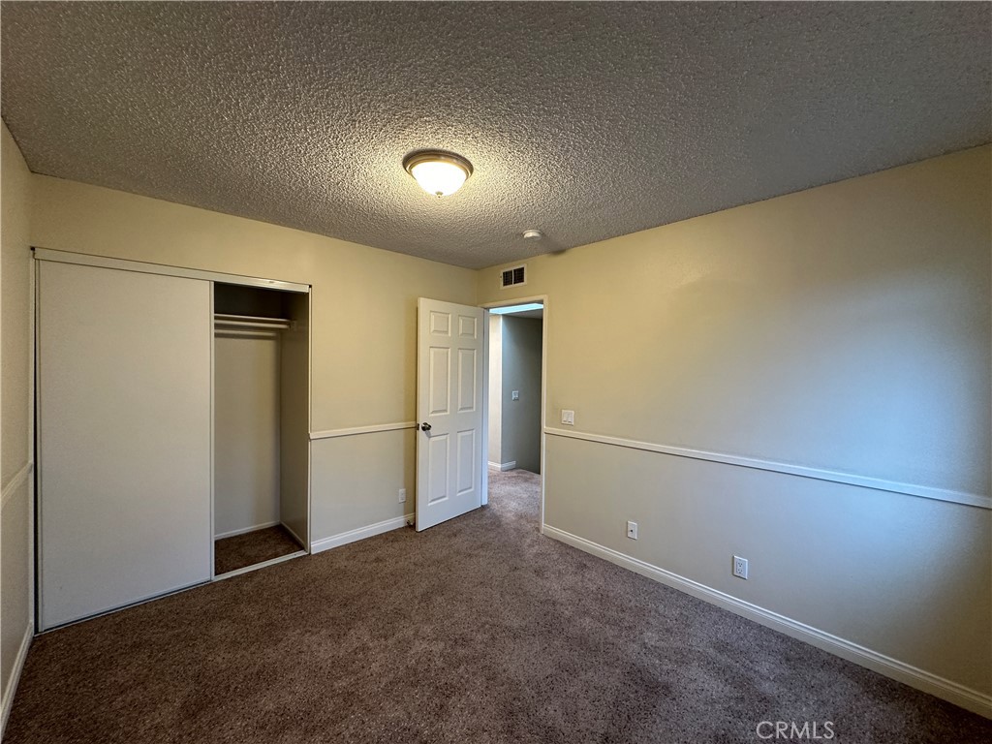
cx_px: 496
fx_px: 401
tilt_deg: -0.6
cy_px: 372
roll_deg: +0.1
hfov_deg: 102.1
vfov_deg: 85.7
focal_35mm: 14
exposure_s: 1/60
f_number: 2.2
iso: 200
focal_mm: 2.22
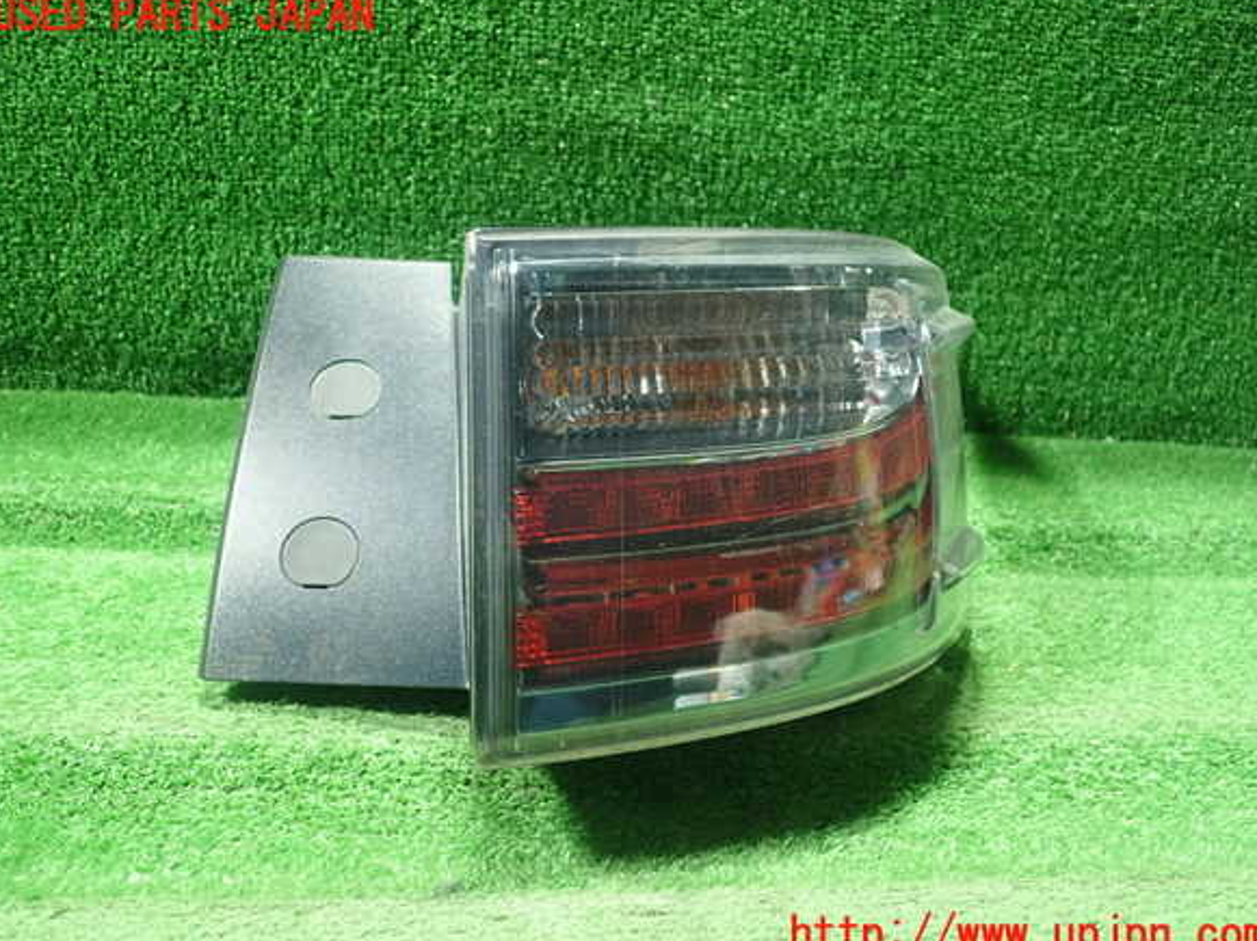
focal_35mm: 31
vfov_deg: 45.4
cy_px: 476
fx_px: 1125
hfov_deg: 58.4
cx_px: 630
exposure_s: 1/80
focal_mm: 5.5
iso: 800
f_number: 2.3
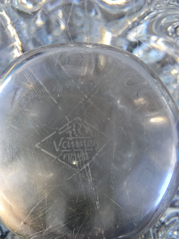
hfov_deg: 42.9
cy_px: 130
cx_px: 84
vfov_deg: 55.3
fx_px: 228
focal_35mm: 33
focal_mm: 4.15
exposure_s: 1/100
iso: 32
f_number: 2.2
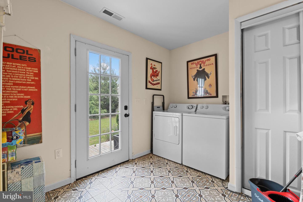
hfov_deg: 95.5
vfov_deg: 72.6
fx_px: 138
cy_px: 101
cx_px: 152
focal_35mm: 16
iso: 250
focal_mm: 10.9
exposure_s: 1/4
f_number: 7.1
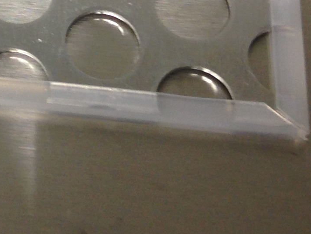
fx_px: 1357
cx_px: -228
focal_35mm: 151
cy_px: -242
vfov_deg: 9.2
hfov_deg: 12.1
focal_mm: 4.12
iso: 50
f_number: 2.4
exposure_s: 1/20
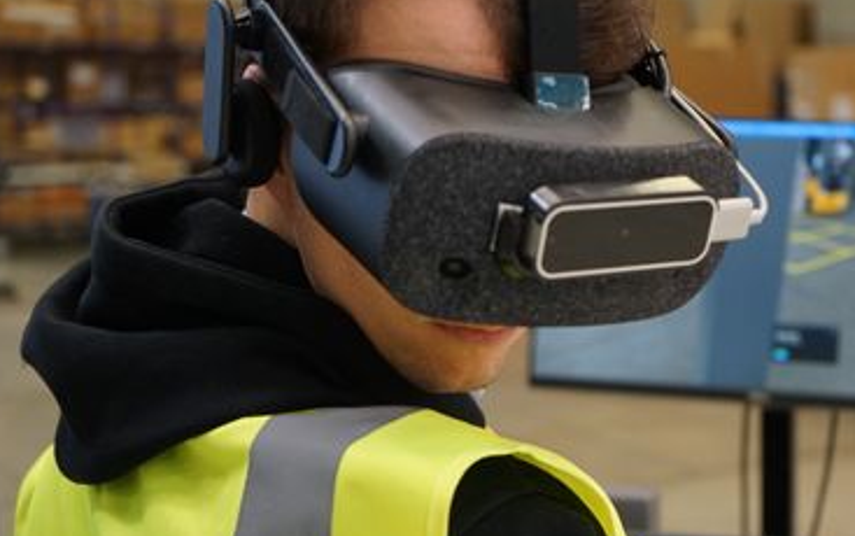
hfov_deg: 28.7
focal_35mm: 71
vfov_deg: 18.4
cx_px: 575
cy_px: 220
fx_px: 1656
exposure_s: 1/160
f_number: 4.5
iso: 3200
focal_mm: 50
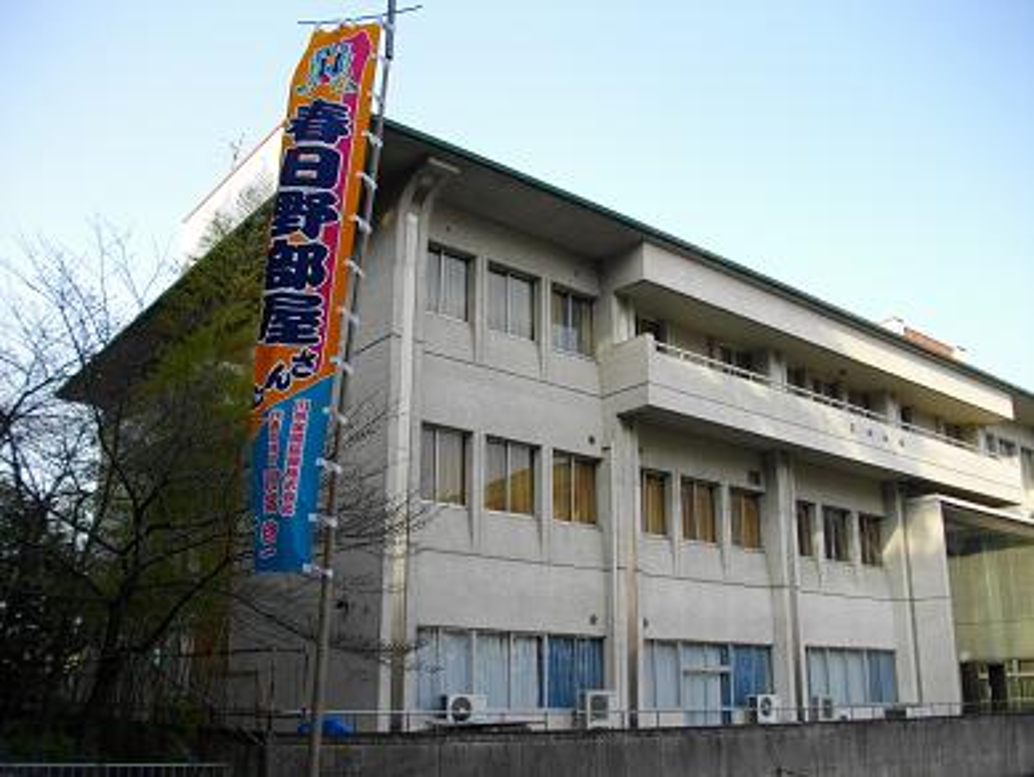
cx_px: 517
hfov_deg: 56.8
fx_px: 956
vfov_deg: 44.2
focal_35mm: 32
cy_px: 388
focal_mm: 5.7
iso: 100
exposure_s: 1/500
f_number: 2.9
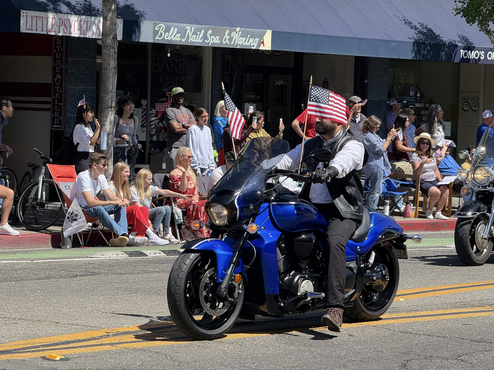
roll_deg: -1.9
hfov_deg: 16.4
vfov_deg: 12.3
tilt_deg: -1.7
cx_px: 247
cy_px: 185
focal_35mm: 120
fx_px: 1713
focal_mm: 15.66
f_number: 2.8
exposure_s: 1/743
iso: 50
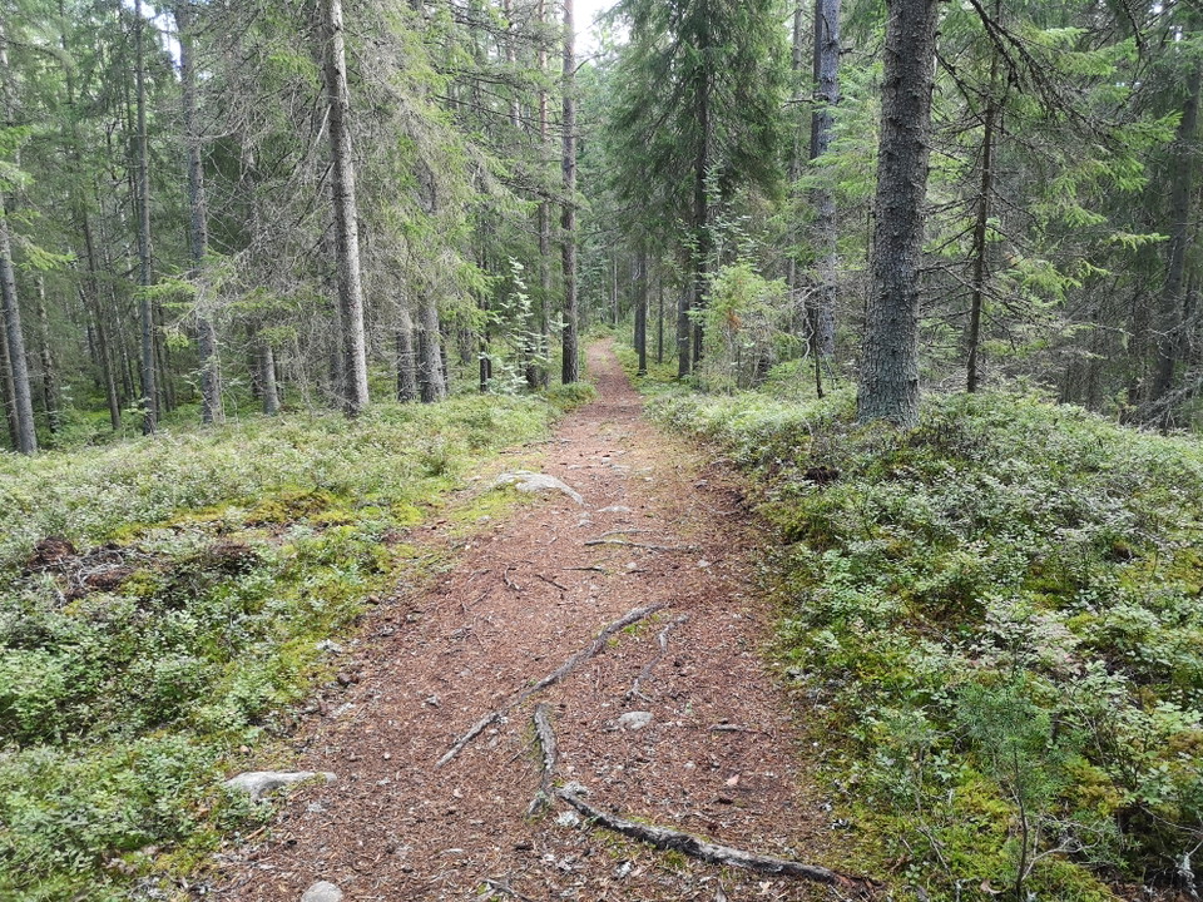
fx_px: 938
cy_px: 451
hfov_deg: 65.3
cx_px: 602
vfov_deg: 51.4
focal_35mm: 27
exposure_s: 1/60
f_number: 1.8
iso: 64
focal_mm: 3.95
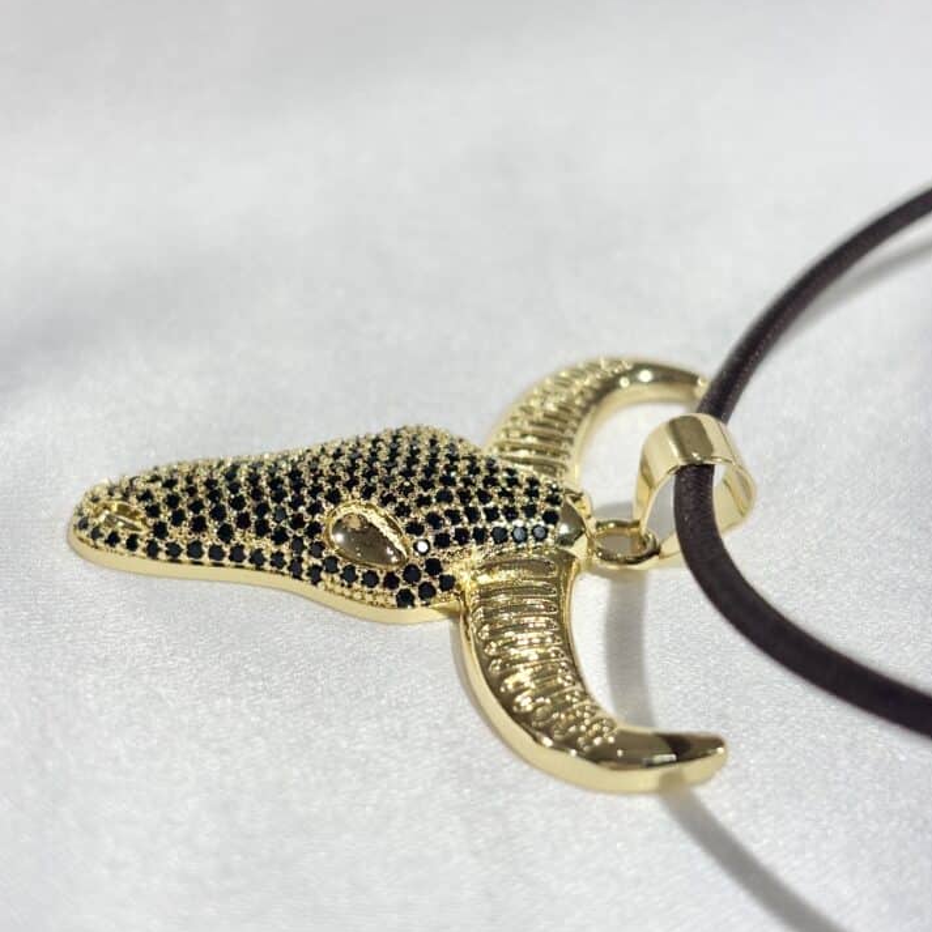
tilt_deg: -23.9
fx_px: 2010
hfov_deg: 26.1
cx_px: 450
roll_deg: +4.5
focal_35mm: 66
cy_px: 497
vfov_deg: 26.1
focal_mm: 5.96
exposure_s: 1/325
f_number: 1.6
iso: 32
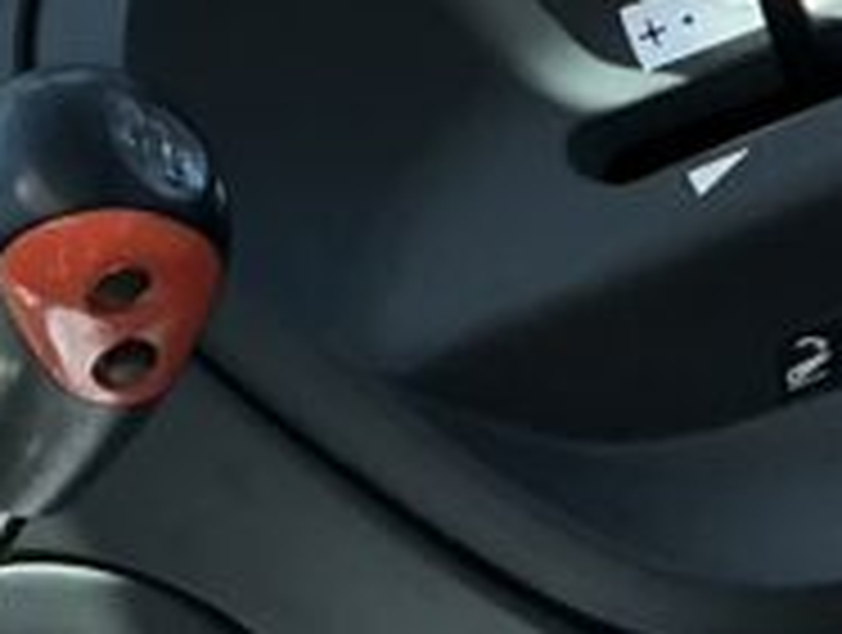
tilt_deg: -37.5
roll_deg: +2.1
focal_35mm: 153
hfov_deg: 12.7
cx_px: 928
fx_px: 3729
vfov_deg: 9.4
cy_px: -364
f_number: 1.8
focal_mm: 3
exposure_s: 1/674
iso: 25
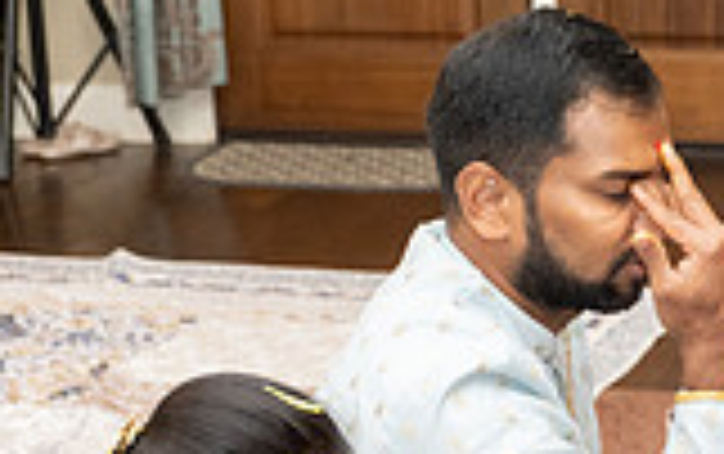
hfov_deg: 16.5
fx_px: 2469
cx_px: 612
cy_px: 416
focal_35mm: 125
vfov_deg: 10.4
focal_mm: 34
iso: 1000
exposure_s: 1/160
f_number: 3.2
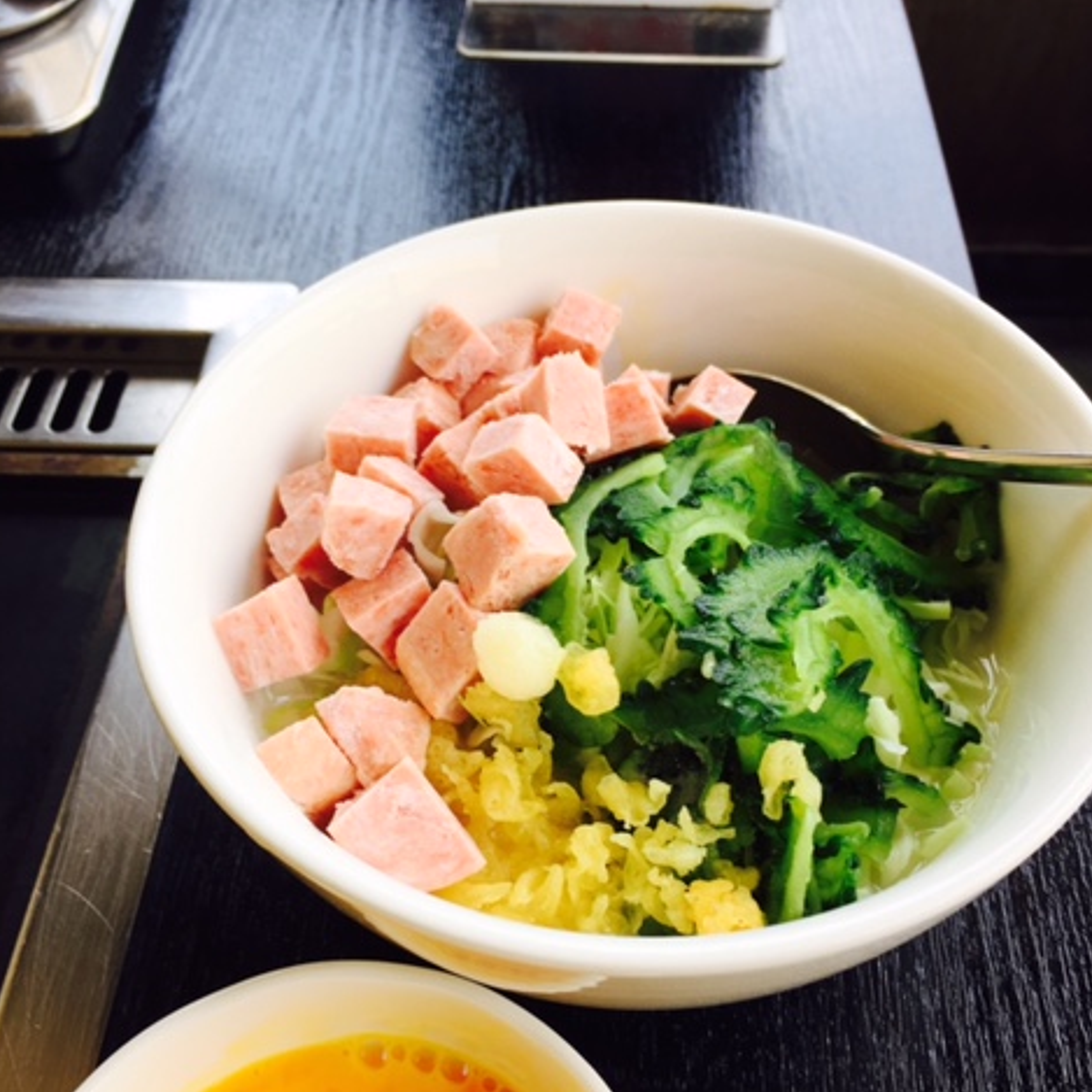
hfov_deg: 47.2
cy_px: 575
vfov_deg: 47.2
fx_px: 1249
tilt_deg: -50.3
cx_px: 547
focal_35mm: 35
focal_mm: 4.15
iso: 32
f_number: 2.2
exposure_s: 1/120
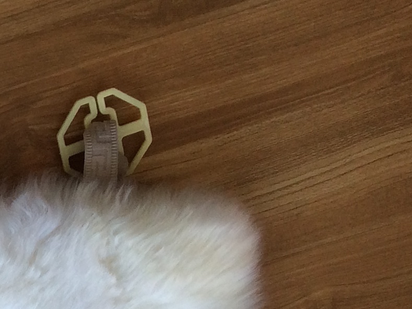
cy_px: 530
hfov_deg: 14.2
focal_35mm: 120
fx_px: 1428
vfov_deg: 11.6
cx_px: -368
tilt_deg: -74.5
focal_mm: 4.15
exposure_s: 1/60
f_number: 2.2
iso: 40
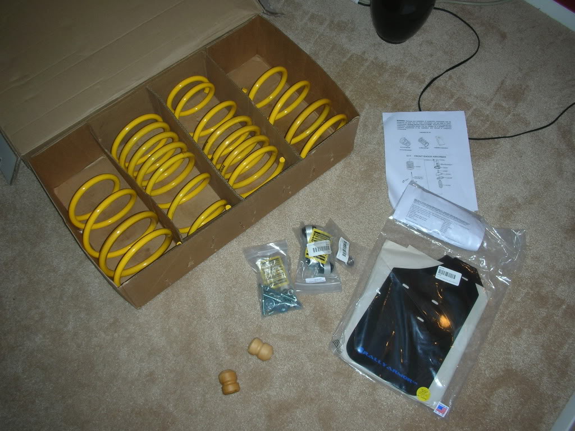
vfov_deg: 40.7
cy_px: 216
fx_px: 581
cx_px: 288
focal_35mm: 35
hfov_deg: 52.6
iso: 50
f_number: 3
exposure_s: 1/60.1
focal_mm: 5.8
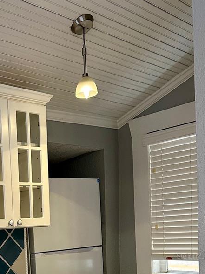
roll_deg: +2.1
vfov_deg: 36.1
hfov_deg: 27.9
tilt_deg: -2.1
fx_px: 387
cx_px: 0
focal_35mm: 49
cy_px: 256
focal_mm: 6.86
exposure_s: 1/60
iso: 250
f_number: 1.78
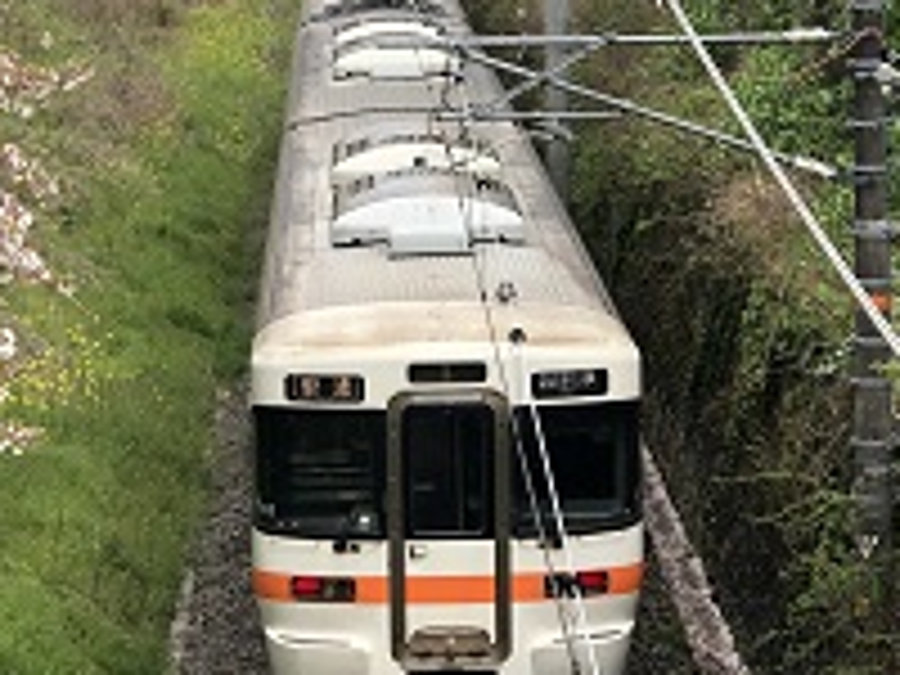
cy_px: 36
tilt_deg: -4.8
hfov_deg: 11.9
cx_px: 378
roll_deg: +1.4
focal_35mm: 166
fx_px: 4316
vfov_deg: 8.9
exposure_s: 1/258
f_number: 2.4
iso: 16
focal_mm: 6
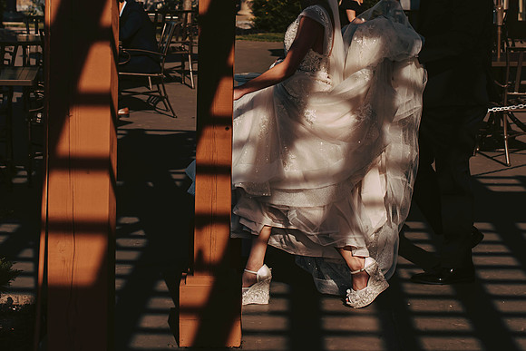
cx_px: 278
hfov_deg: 22.1
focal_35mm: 92
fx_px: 1344
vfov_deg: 14.7
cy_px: 28
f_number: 4
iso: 200
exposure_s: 1/1600
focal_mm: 50
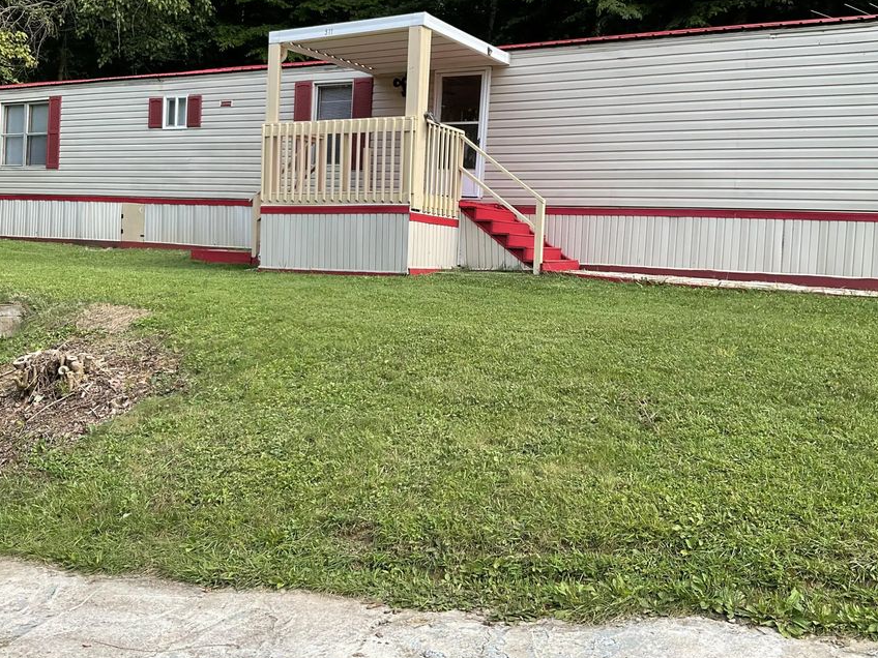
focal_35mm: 35
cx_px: 410
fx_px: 888
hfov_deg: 52.6
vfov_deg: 40.6
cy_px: 272
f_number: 1.8
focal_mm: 3
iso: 16
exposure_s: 1/556
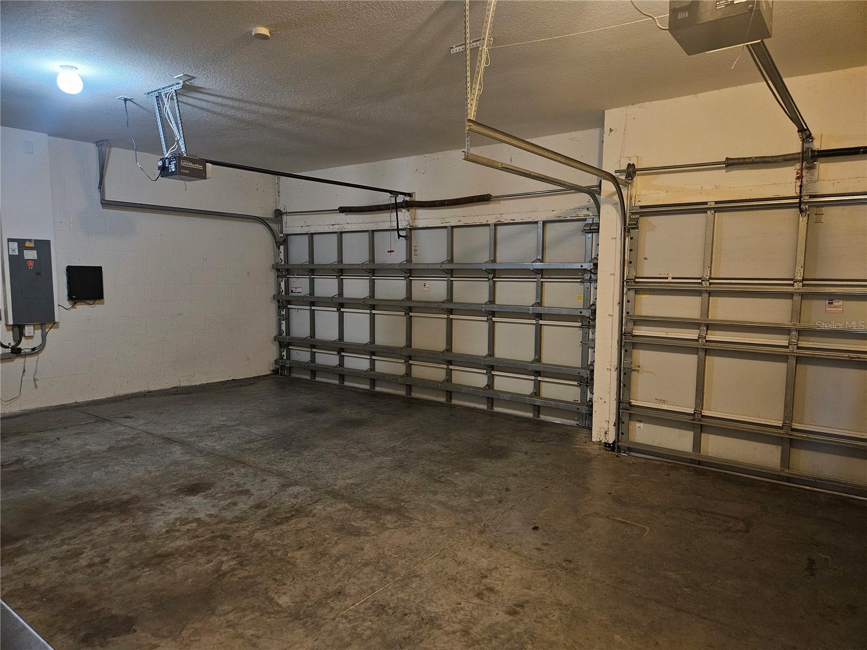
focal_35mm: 23
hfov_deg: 73.9
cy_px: 325
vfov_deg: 58.9
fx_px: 576
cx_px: 434
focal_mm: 5.4
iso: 800
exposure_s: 1/24
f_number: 1.8
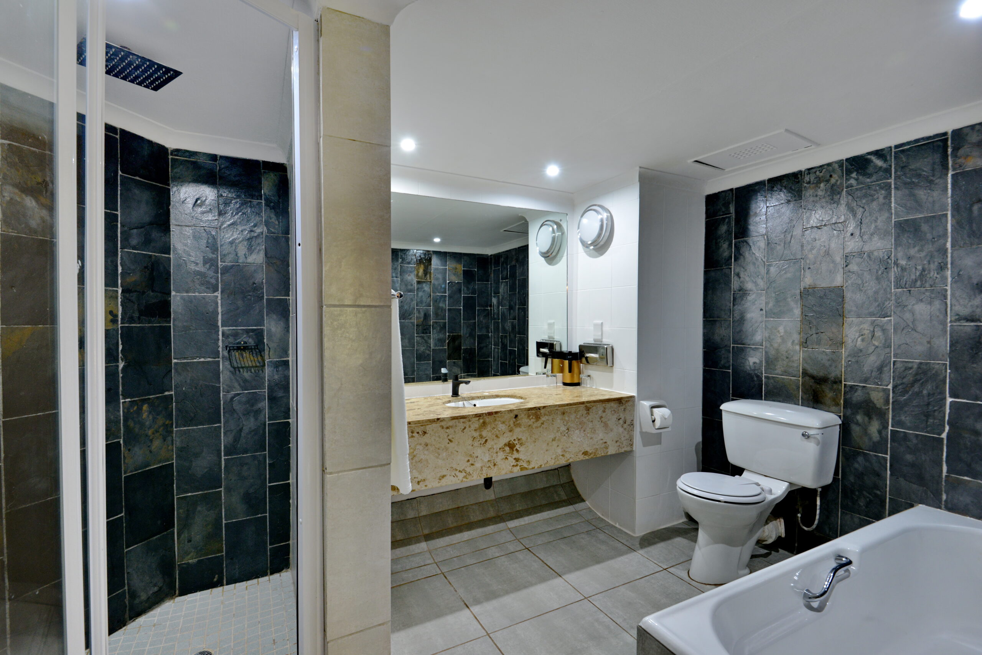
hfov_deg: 96.7
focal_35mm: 16
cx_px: 491
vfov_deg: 73.8
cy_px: 328
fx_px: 437
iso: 400
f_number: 7.1
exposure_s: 1/8
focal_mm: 16
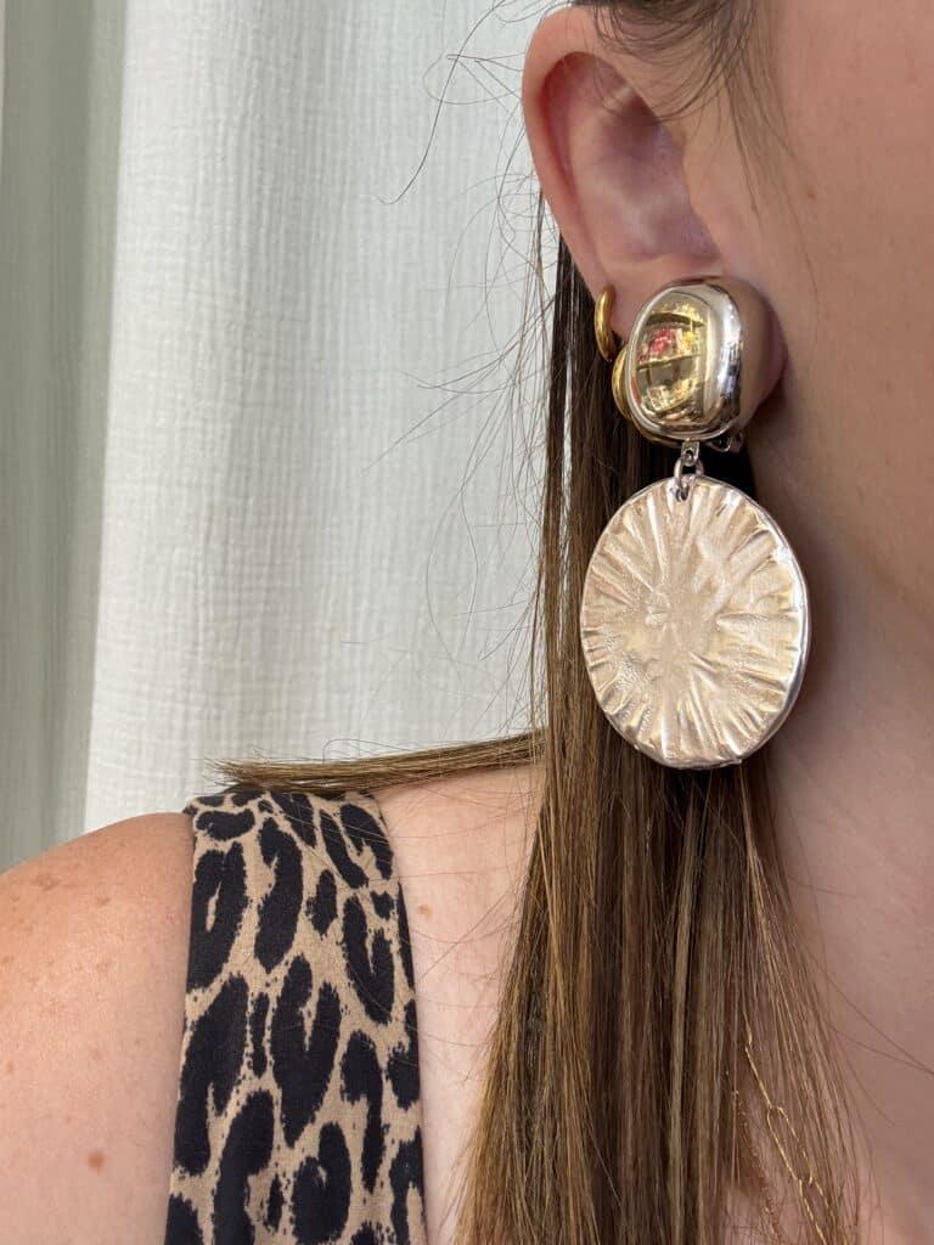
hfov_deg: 46.8
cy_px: 622
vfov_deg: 60.0
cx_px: 467
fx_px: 1079
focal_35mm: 30
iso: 40
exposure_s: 1/50
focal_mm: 2.69
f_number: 1.9
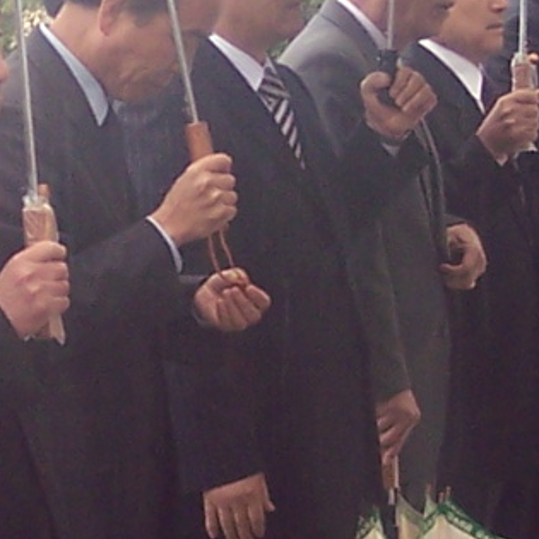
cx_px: -133
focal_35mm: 252
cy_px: 335
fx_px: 4439
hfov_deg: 6.9
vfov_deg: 6.9
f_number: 2.8
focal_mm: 8
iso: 100
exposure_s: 1/60
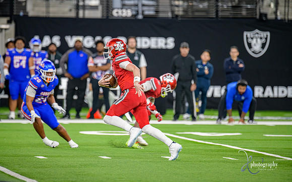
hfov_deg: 6.8
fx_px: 2443
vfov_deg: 4.3
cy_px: 89
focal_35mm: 307
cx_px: 146
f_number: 2.8
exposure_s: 1/400
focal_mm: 300
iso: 1000
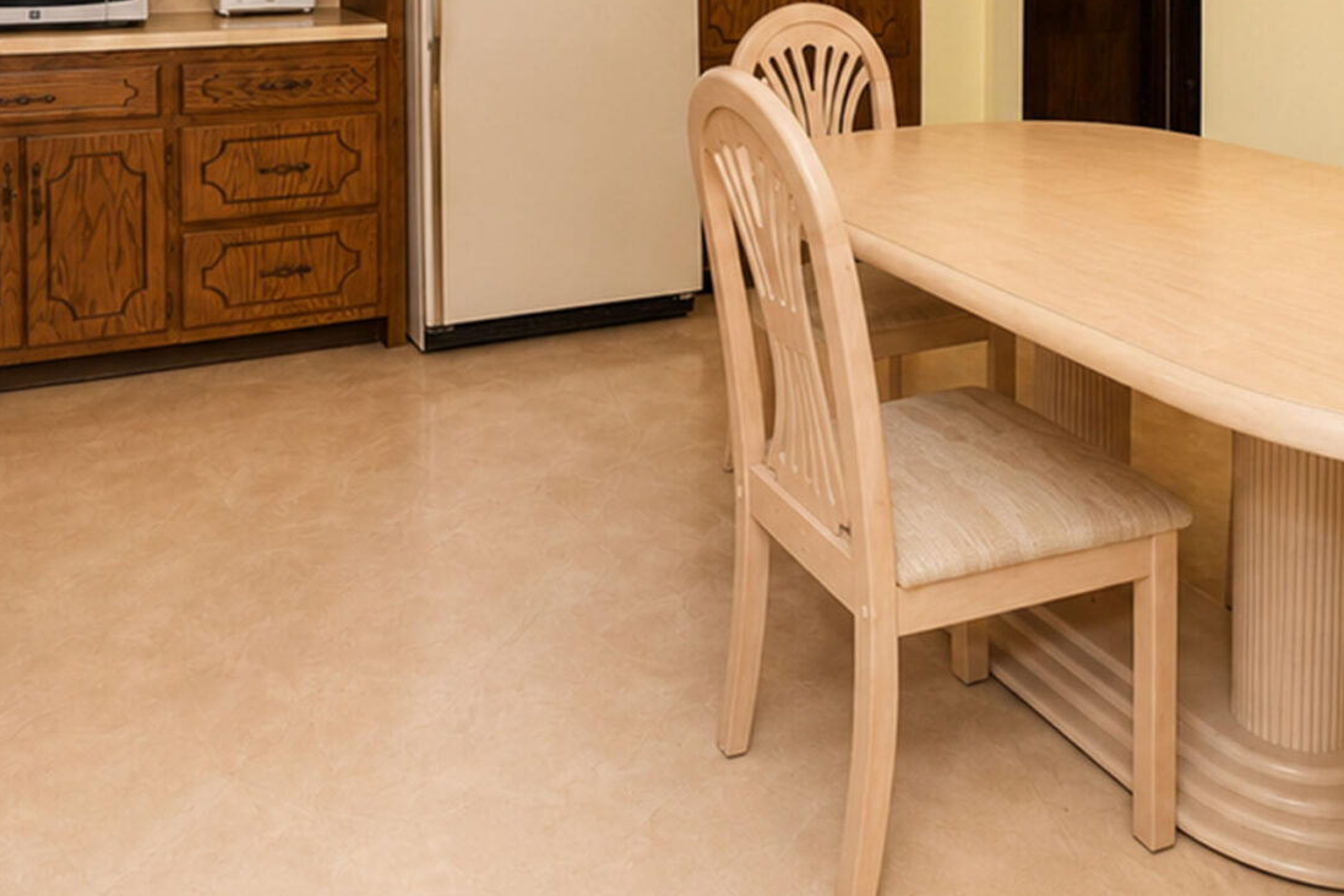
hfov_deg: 54.4
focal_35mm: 35
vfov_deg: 33.0
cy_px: -97
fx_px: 1306
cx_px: 662
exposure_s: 1/60
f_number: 7.1
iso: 2000
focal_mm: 10
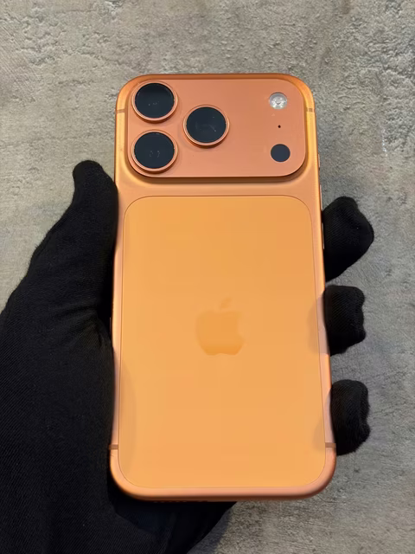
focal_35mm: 52
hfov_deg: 28.0
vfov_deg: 36.8
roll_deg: -1.6
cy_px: 277
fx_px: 831
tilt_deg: +9.2
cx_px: 208
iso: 64
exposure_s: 1/50
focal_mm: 5.96
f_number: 1.6
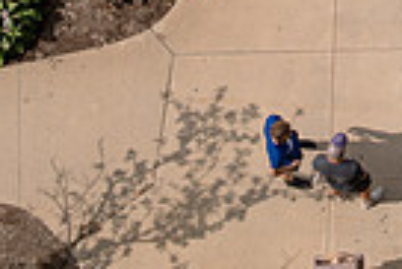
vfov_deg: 8.5
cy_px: -270
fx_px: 1710
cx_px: 520
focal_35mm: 153
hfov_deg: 13.0
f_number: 5
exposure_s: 1/640
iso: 64
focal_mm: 36
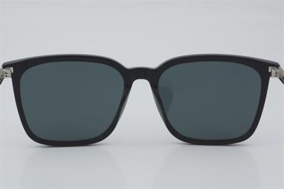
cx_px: 142
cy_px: 94
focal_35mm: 75
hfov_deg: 27.0
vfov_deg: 18.2
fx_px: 591
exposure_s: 1/3
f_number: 32
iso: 100
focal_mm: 50
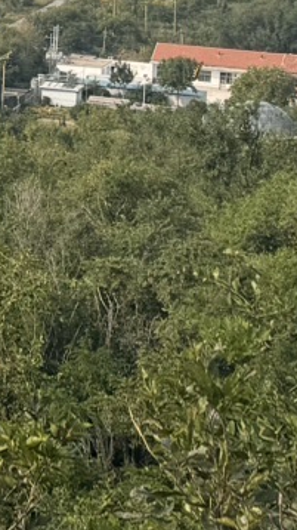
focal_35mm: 146
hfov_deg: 7.1
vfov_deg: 14.4
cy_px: -59
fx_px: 2047
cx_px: -692
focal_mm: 6.76
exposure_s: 1/5348
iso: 80
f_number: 1.78
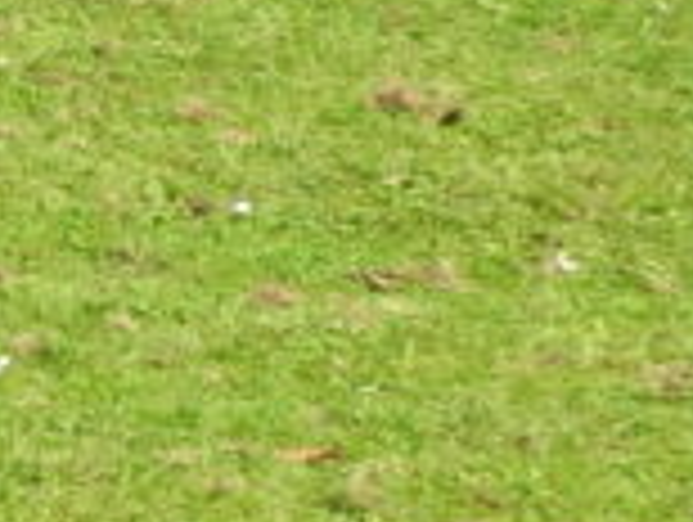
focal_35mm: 451
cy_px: -68
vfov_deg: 3.3
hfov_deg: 4.2
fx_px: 9043
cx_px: -1598
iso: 100
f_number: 4
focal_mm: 14.5
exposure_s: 1/400
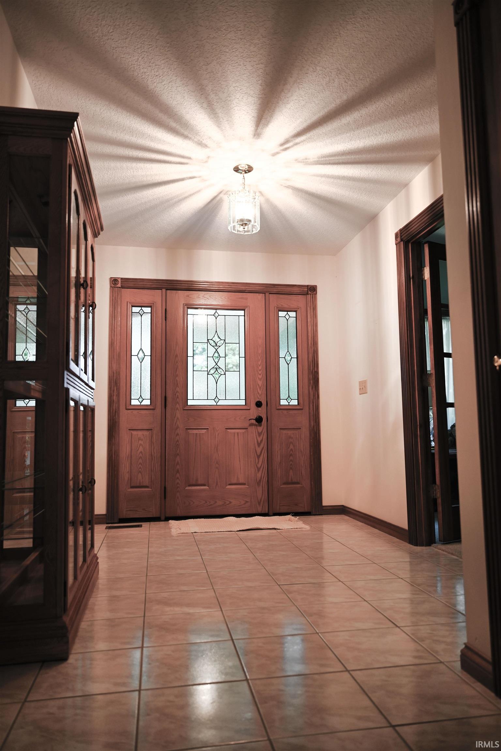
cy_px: 376
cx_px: 250
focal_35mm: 24
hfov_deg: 53.1
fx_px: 501
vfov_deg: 73.7
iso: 200
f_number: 2.8
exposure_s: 1/30
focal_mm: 24
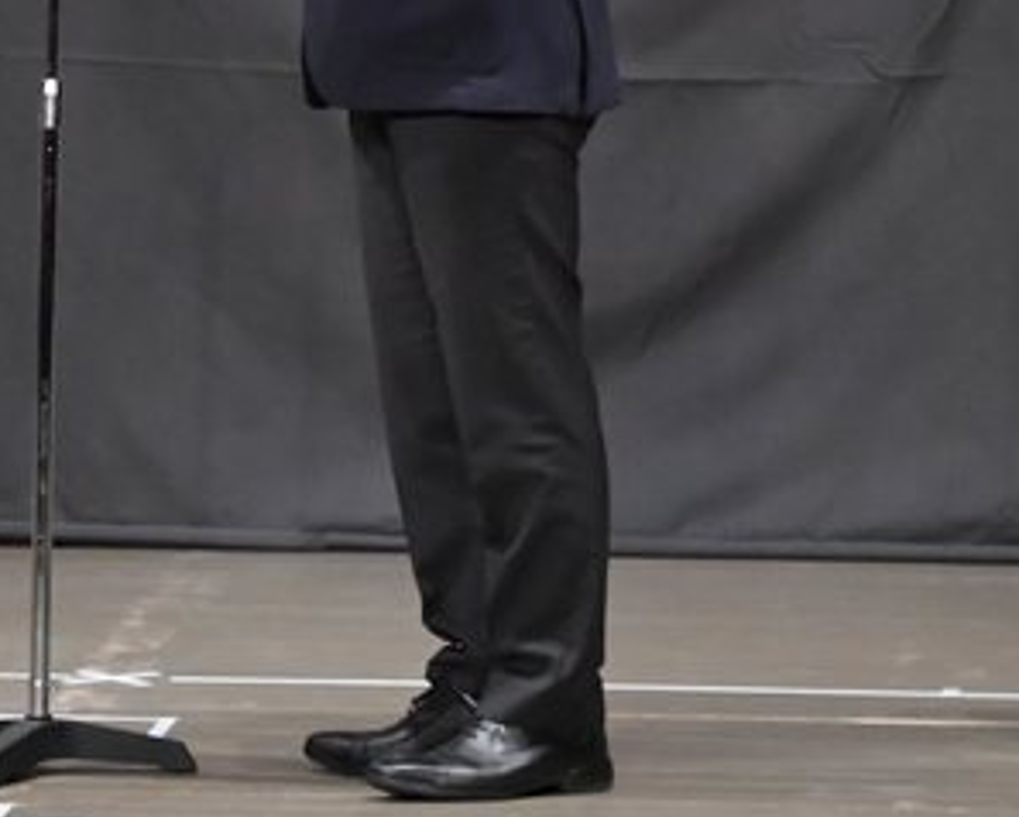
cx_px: -225
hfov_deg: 3.9
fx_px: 14908
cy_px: -21
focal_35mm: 494
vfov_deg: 3.1
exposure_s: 1/400
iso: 6400
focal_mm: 135
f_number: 5.6
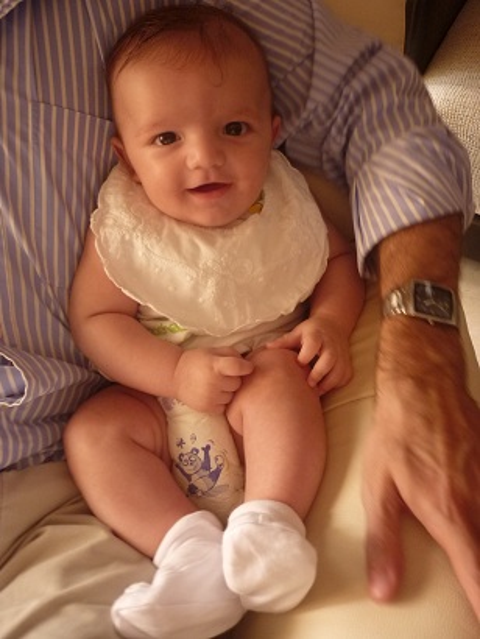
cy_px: 320
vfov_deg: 55.3
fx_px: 609
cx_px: 240
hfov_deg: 43.0
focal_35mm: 33
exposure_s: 1/30
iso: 250
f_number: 2.8
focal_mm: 5.5
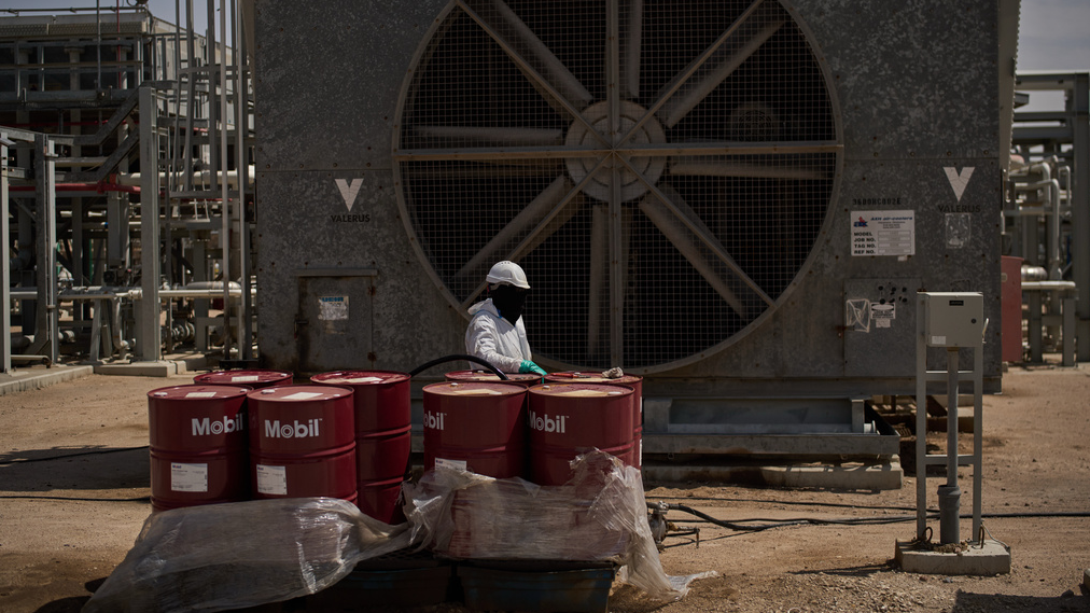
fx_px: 1532
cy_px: 261
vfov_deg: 22.6
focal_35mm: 53
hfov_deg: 39.2
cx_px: 542
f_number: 2
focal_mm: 50
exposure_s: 1/25600
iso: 200
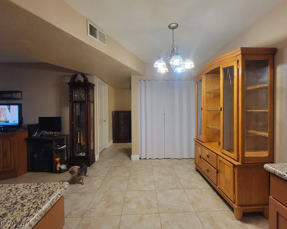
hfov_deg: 100.7
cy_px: 111
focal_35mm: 14
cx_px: 149
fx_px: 119
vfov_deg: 87.9
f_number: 2.2
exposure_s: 1/40
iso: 320
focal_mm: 2.2
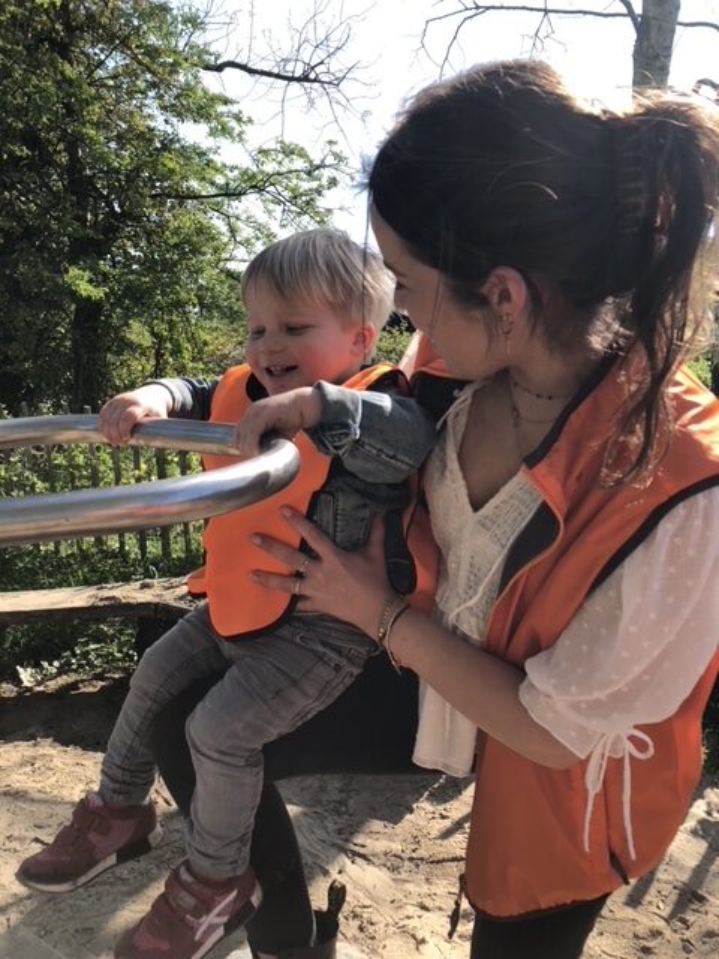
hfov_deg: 49.7
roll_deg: -0.1
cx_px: 360
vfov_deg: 63.4
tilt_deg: -10.9
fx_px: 775
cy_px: 480
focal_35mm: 28
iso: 20
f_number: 1.8
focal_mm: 3.99
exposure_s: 1/665
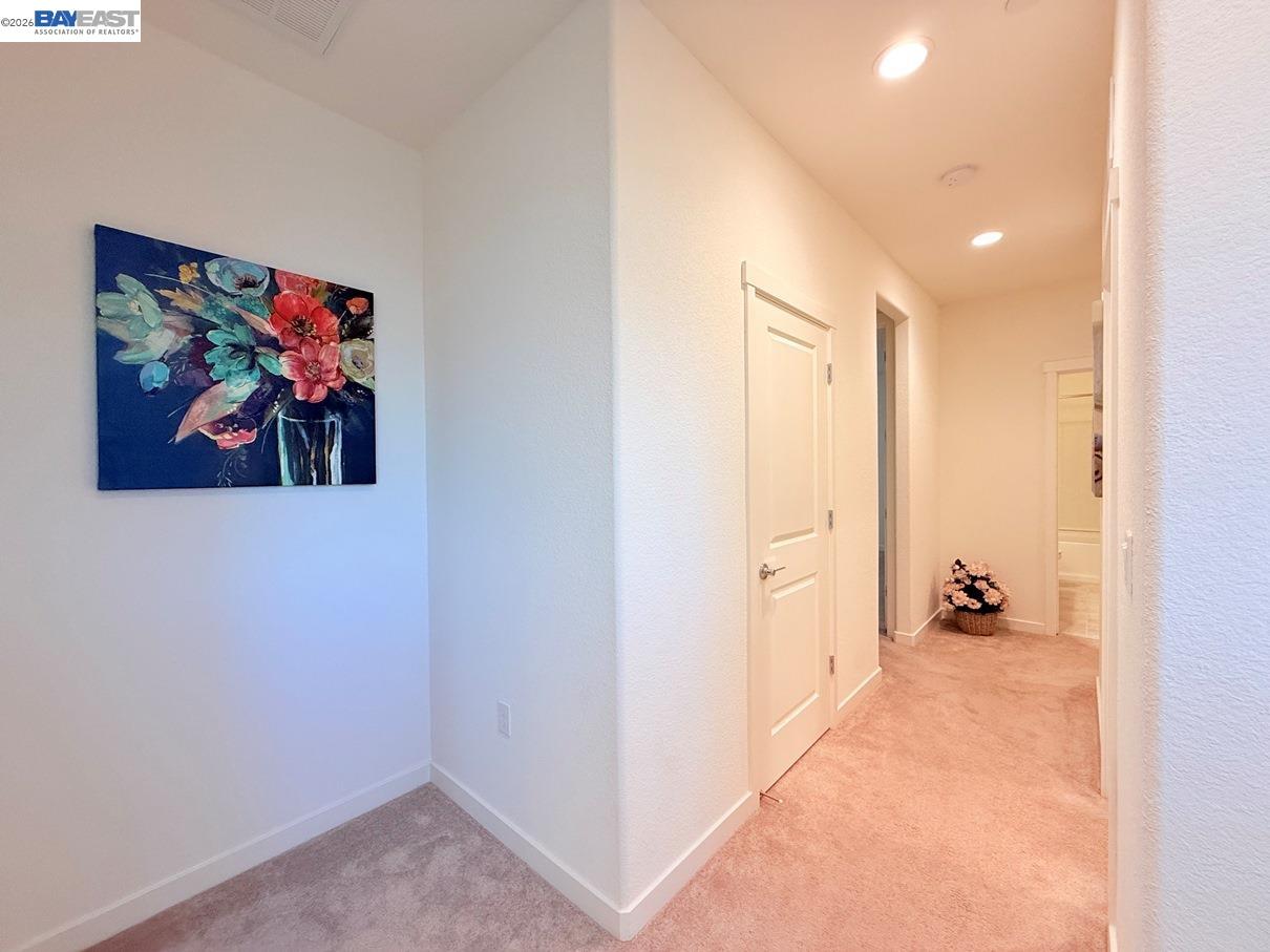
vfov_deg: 85.7
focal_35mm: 14
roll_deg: +0.6
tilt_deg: -0.6
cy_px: 476
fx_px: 514
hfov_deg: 102.1
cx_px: 635
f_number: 2.2
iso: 160
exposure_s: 1/120
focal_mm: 2.22
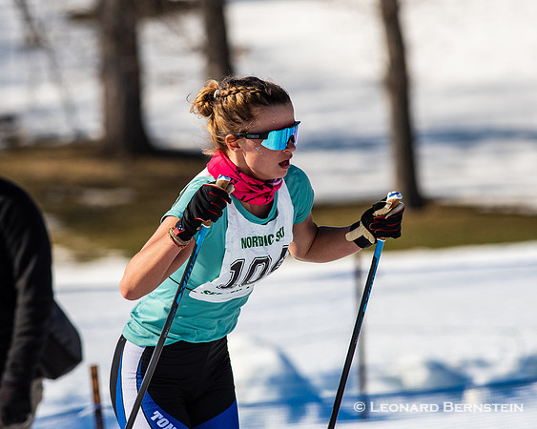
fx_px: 8530
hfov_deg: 3.6
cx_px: 196
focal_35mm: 537
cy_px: 202
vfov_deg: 2.9
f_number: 6.3
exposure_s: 1/2000
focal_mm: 300
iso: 400
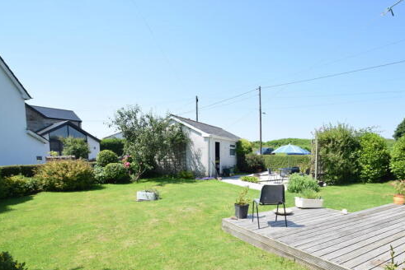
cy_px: 179
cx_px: 241
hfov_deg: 83.0
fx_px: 225
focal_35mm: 20
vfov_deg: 60.6
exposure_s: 1/320
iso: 200
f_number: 9
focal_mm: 10
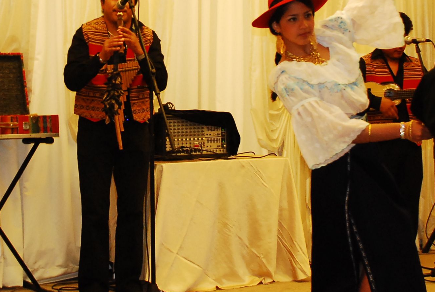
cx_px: 138
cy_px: 29
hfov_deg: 19.9
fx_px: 1236
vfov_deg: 13.3
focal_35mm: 102
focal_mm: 31
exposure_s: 1/200
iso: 1000
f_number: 5.6
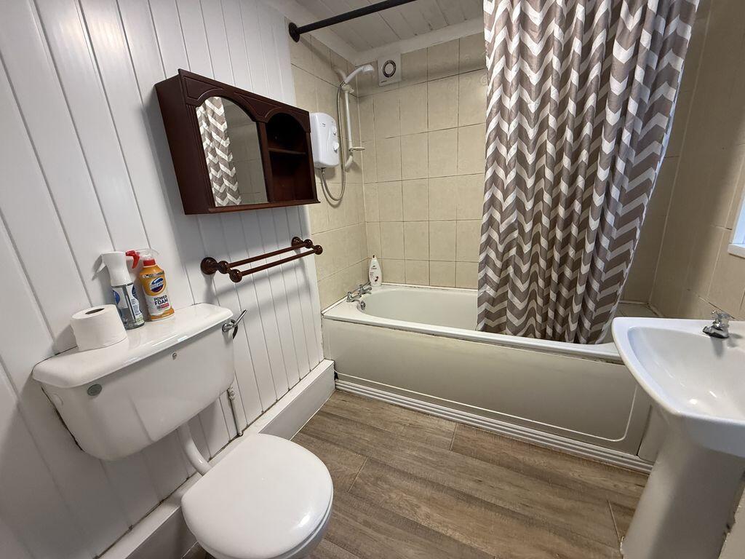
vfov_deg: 85.7
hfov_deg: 102.1
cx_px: 372
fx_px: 301
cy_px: 280
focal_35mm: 14
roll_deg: +4.1
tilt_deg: -15.7
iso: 250
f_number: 2.2
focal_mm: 2.22
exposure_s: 1/100
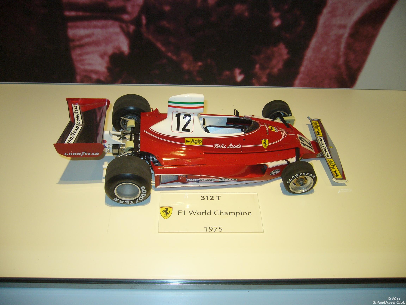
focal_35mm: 35
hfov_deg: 52.6
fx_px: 411
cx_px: 203
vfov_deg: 40.7
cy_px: 152
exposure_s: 1/60
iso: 100
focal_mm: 5.8
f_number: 2.8
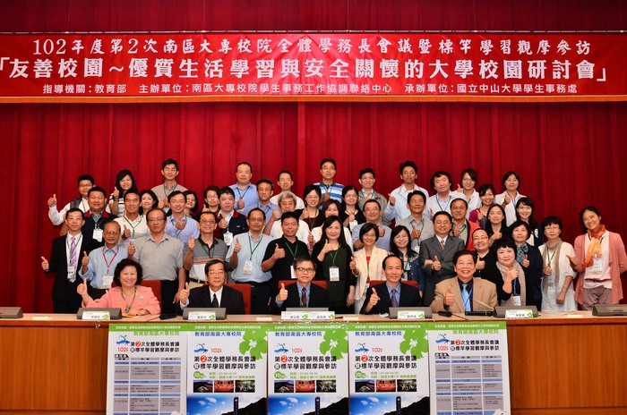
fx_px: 574
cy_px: 208
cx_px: 314
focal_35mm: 33
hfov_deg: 57.3
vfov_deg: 39.8
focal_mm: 22
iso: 1600
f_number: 6.3
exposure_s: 1/60
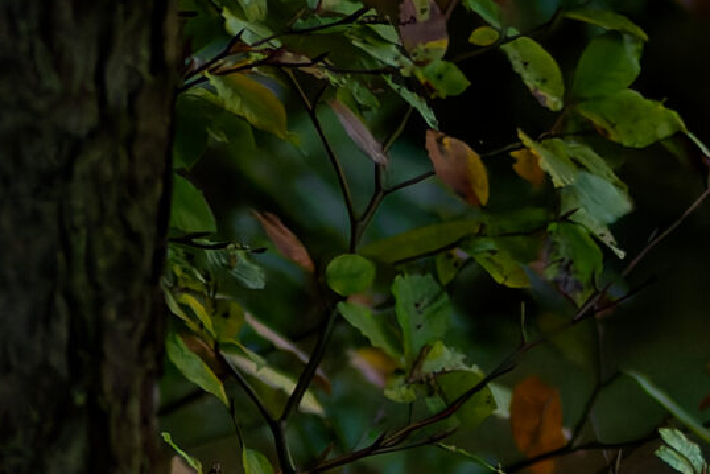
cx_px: 933
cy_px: 634
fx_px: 21825
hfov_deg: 1.9
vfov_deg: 1.2
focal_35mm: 1106
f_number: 4.5
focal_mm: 155
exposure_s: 1/5000
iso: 16000
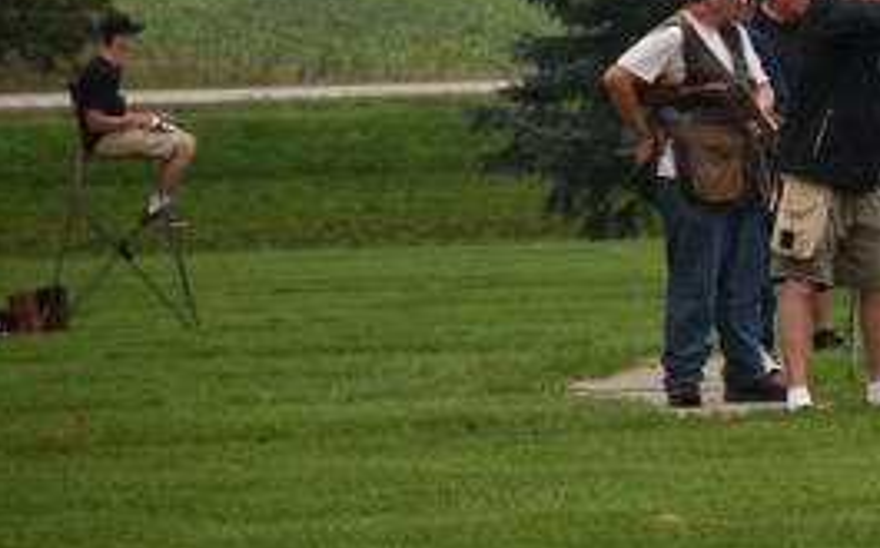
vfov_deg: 2.7
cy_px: -23
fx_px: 11619
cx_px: 980
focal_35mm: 485
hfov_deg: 4.3
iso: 140
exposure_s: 1/250
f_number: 5.6
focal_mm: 140
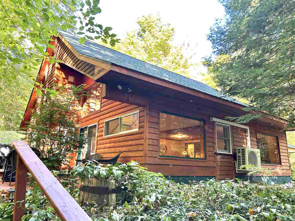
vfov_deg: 53.1
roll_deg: -1.8
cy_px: 110
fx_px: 222
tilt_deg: +13.5
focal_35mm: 26
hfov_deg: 67.3
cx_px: 148
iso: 125
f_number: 1.5
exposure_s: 1/121
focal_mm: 5.7
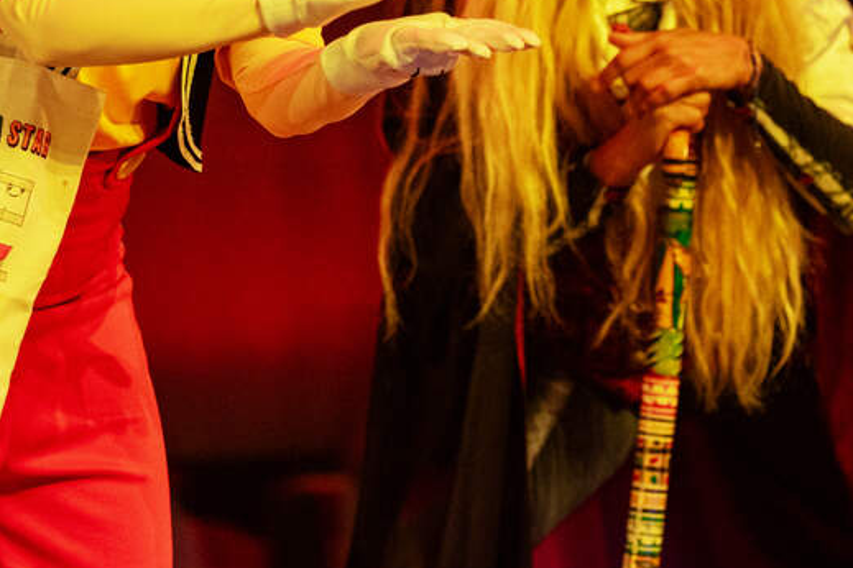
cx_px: 459
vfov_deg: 4.1
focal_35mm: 334
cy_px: 15
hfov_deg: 6.2
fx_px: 7912
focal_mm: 144.4
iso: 1250
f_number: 2.8
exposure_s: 1/400
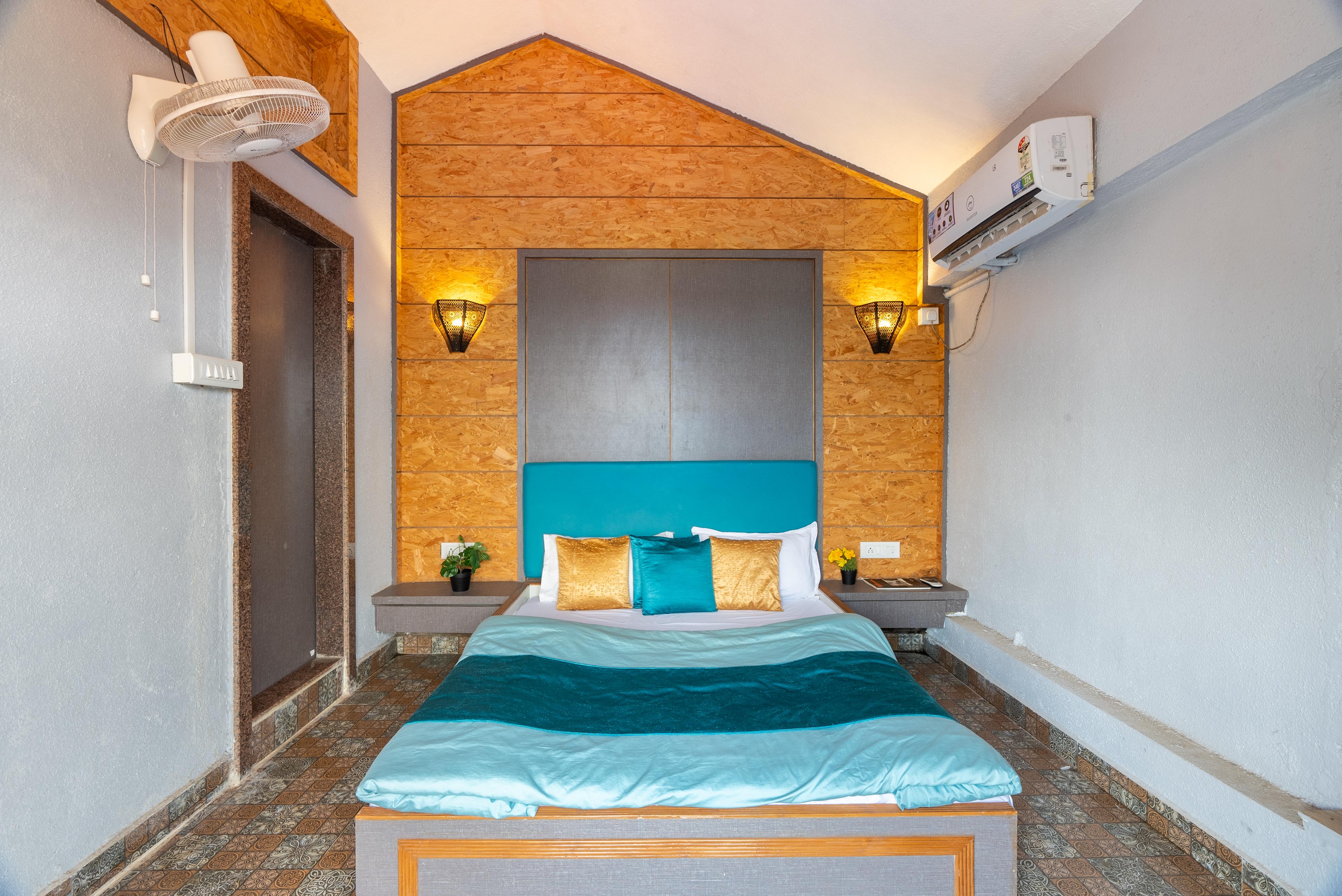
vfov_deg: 73.8
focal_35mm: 16
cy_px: 448
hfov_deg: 96.7
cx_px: 671
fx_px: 597
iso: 80
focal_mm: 16
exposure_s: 1/5
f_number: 11
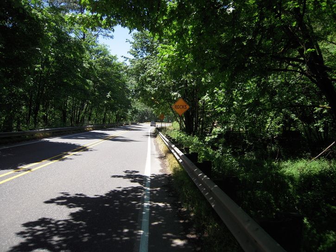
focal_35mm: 28
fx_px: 272
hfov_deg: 63.4
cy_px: 126
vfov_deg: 49.8
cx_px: 168
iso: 100
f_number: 5.4
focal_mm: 5
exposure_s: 1/160
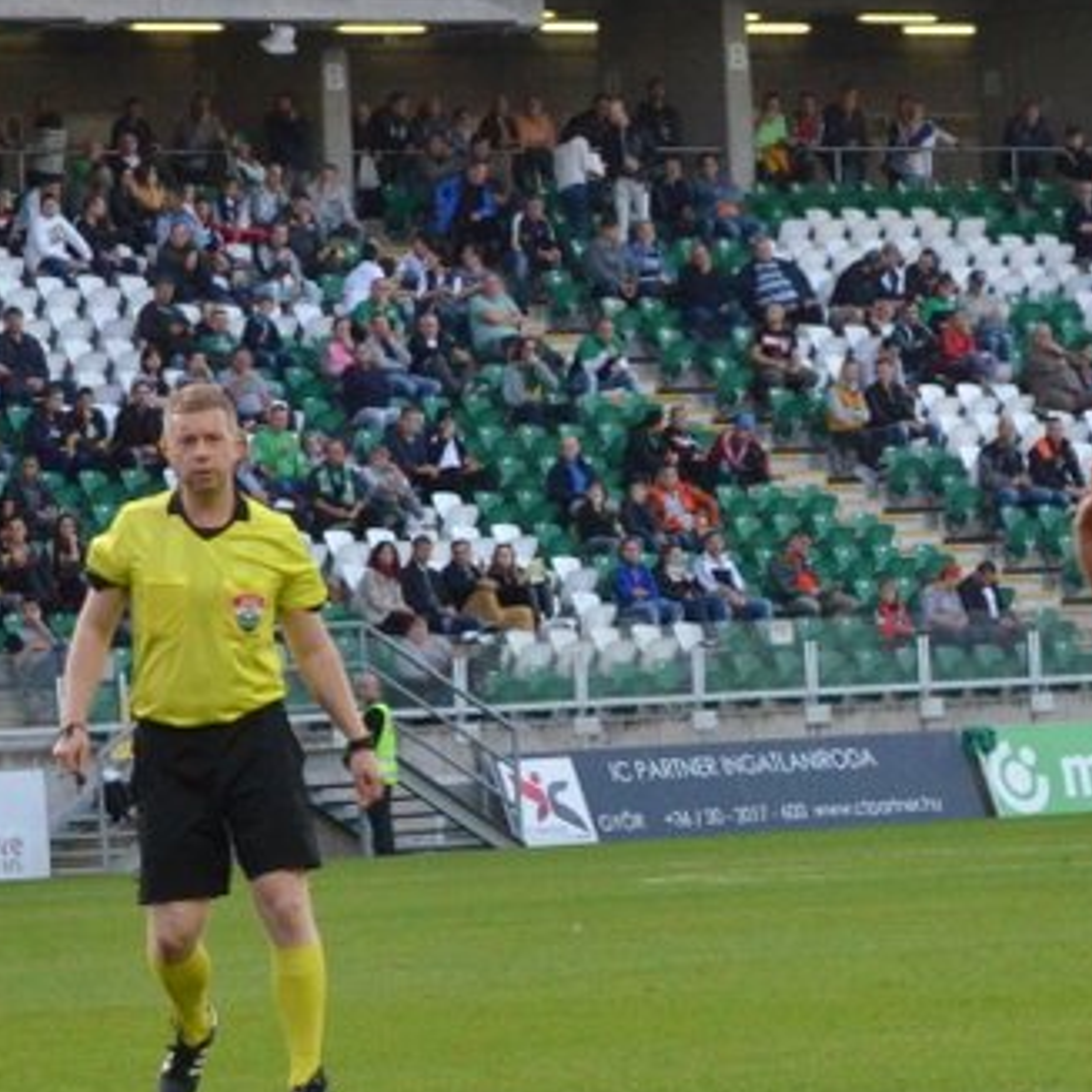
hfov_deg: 5.3
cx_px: 1920
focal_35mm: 327
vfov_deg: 5.4
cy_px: 857
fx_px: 11671
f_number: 7.1
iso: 2000
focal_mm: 70
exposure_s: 1/800
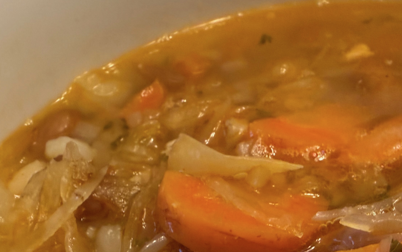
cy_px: 253
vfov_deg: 26.5
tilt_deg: -52.6
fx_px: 504
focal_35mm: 46
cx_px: 284
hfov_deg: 42.6
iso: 250
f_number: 2.2
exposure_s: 1/60
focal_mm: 2.22
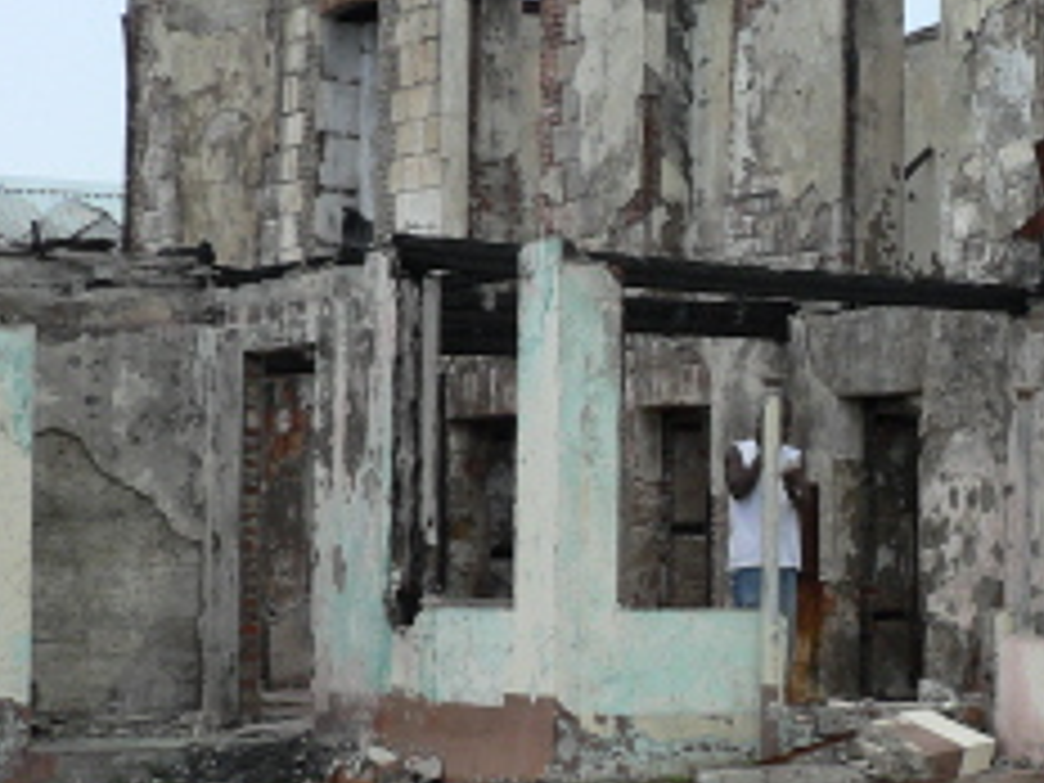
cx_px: 1217
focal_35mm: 122
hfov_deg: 15.6
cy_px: 434
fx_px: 3679
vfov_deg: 12.1
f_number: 4
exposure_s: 1/320
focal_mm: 8.6
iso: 64
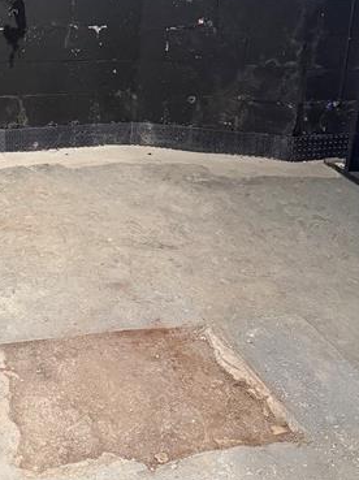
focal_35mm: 50
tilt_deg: -19.0
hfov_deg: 28.0
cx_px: 36
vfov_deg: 37.7
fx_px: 693
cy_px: 152
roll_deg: -0.3
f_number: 1.78
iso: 800
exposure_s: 1/60
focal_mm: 6.76
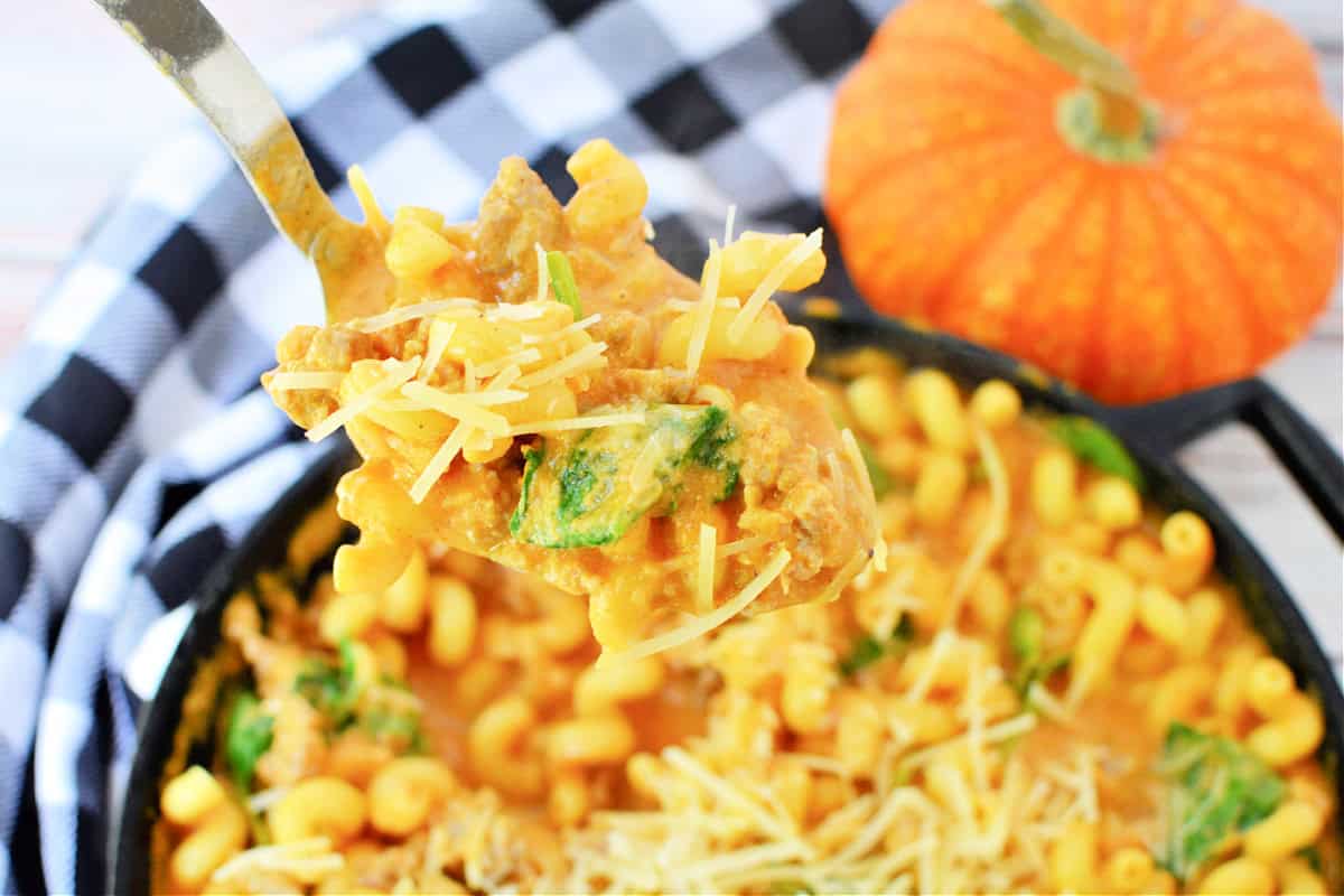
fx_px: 1960
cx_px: 672
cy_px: 448
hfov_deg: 37.9
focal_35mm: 52
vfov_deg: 25.8
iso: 800
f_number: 4
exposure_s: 1/60
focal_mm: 35
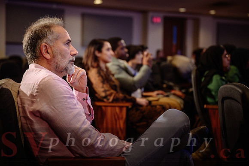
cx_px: 114
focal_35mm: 76
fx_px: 527
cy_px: 76
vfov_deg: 17.9
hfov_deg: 26.6
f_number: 2.8
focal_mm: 70
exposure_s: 1/80
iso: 1600
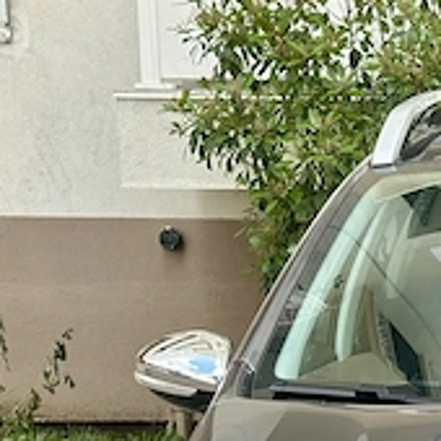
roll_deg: -0.4
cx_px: 628
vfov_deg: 11.3
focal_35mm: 150
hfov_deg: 11.3
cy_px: 576
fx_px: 2162
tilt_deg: -13.0
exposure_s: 1/681
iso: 64
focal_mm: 6.86
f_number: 1.78
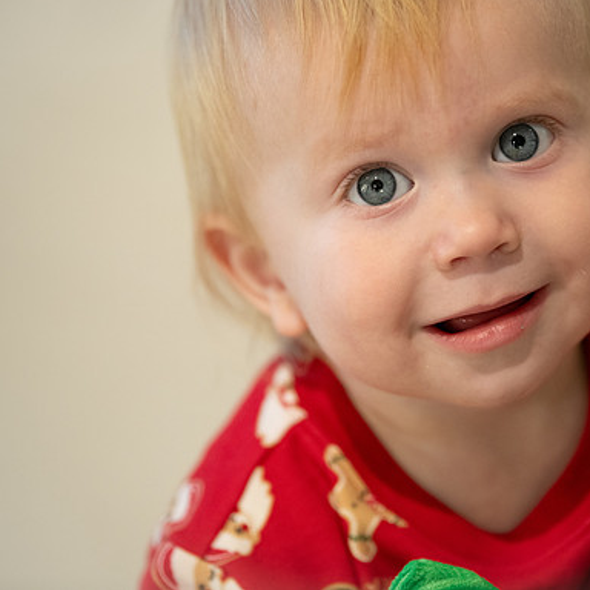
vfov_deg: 8.3
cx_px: 419
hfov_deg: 8.2
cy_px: 294
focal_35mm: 212
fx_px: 4088
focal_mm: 165
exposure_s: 1/500
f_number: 2.8
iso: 2500
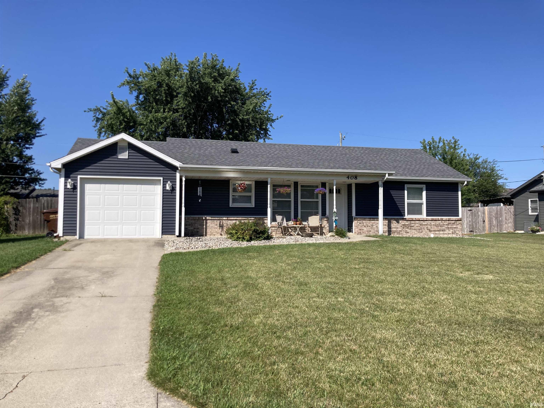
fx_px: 440
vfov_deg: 49.7
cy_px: 204
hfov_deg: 63.4
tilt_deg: +3.5
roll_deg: +0.3
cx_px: 272
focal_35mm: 28
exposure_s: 1/1845
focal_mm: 3.99
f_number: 1.8
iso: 20
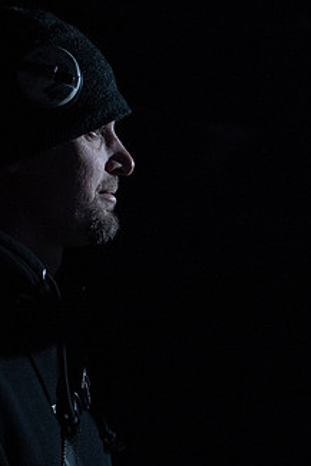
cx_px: 178
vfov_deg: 12.9
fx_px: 2058
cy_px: 246
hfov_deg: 8.6
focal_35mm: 159
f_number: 2.8
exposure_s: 1/50
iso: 3200
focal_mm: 70
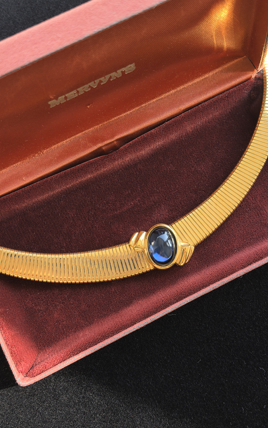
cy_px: 213
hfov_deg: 28.6
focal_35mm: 45
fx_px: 526
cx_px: 146
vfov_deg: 44.4
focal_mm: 6.98
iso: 64
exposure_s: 1/100
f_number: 2
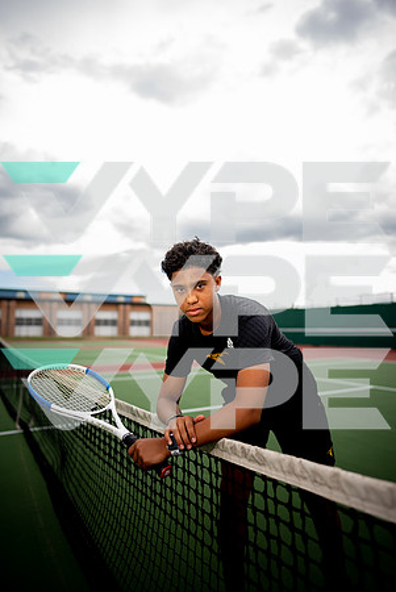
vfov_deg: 73.7
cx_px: 198
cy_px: 296
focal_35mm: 24
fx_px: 395
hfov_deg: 53.2
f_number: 1.4
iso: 50
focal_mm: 24
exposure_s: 1/800
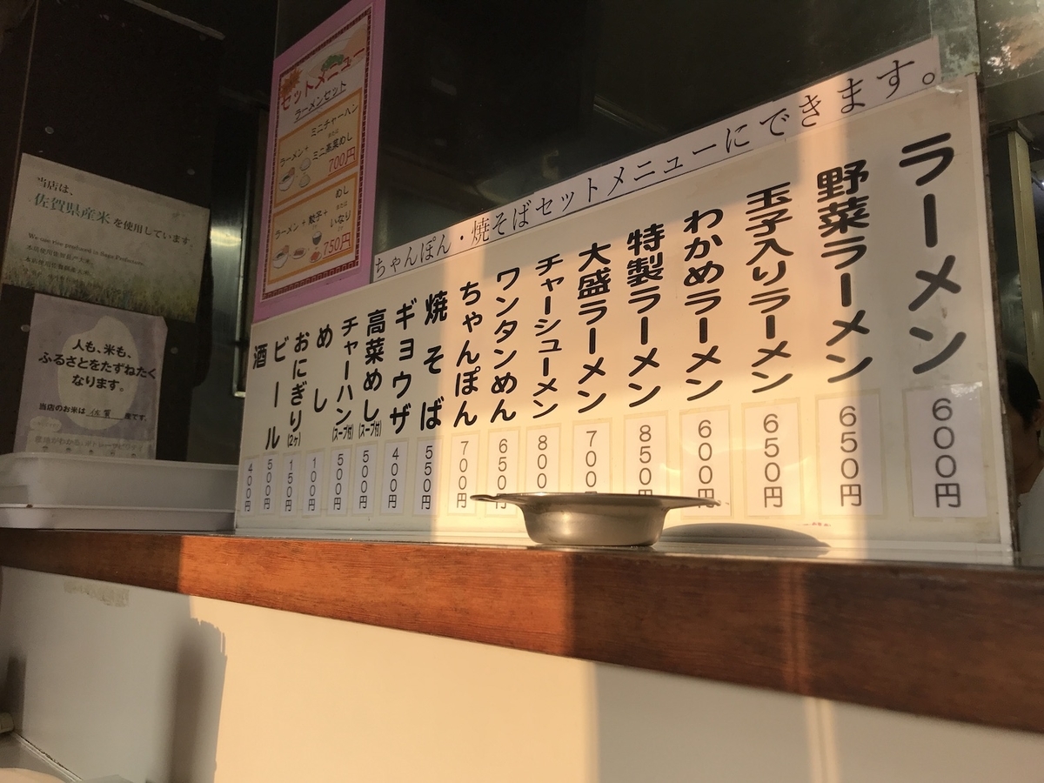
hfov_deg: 63.4
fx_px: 844
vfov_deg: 49.7
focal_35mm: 28
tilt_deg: +10.5
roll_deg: -0.6
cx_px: 522
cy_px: 392
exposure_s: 1/182
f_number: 1.8
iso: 20
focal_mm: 3.99
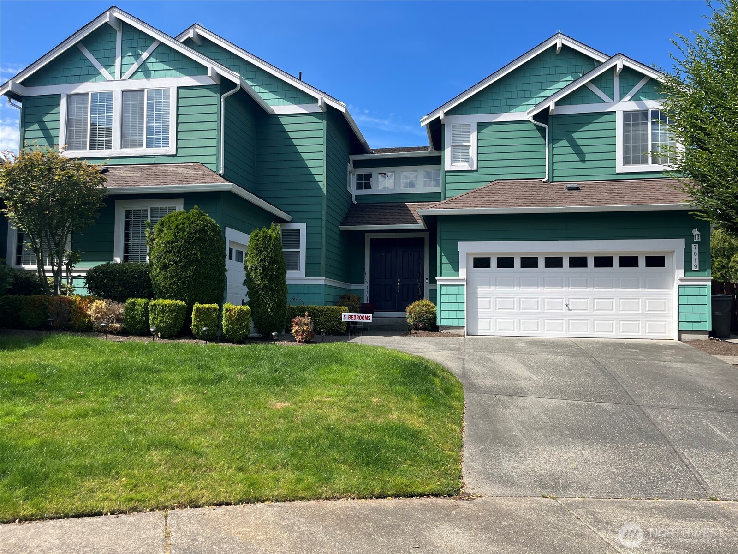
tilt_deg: +3.5
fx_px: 554
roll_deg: -0.6
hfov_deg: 67.3
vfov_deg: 53.1
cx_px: 369
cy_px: 277
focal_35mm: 26
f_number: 1.6
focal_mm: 5.1
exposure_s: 1/2268
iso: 50
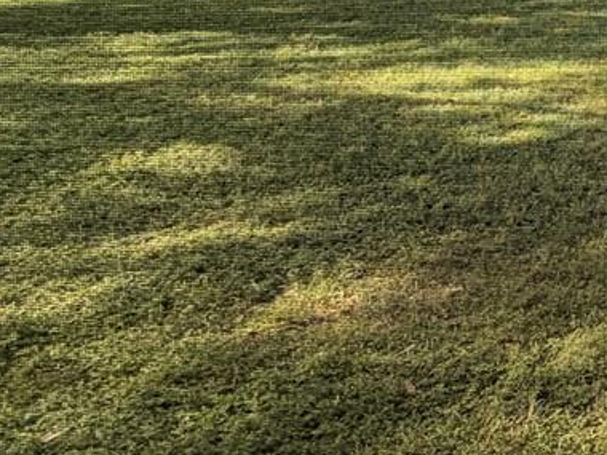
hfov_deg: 20.7
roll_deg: -2.3
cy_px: -32
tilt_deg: -4.2
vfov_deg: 23.4
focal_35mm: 59
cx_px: 1133
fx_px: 1035
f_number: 2.2
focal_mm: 2.22
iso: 40
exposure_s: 1/229
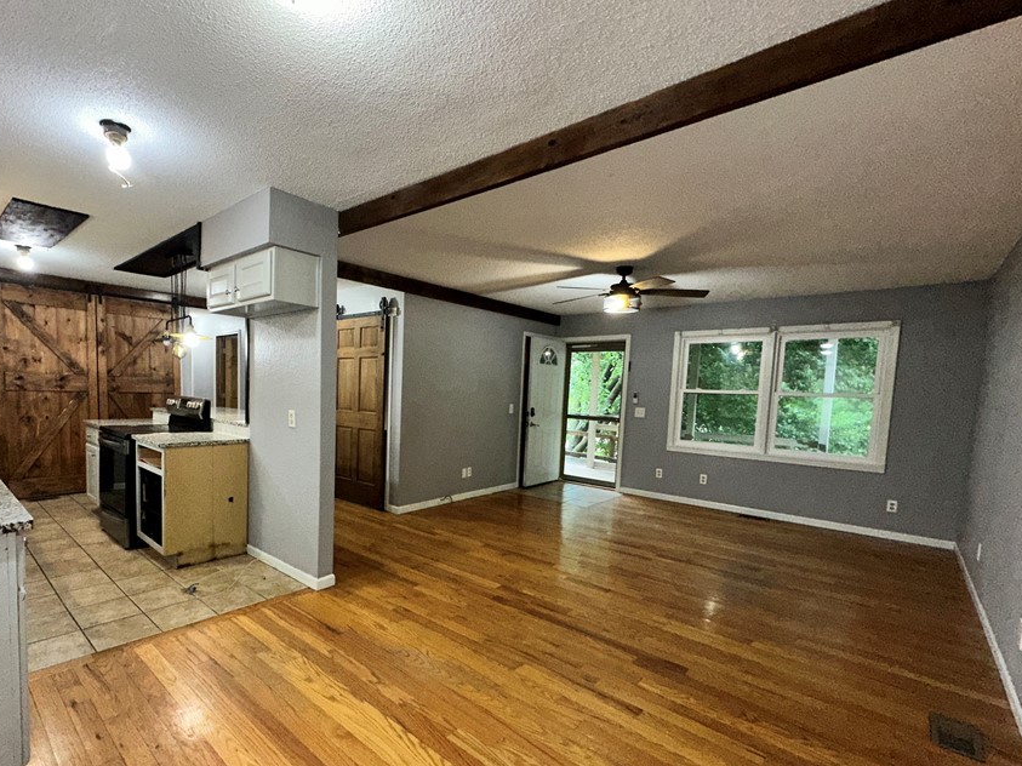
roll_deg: -1.9
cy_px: 427
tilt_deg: -4.3
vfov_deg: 74.5
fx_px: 502
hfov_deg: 89.9
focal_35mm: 17
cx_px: 409
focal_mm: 2.22
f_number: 2.2
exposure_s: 1/60
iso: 200
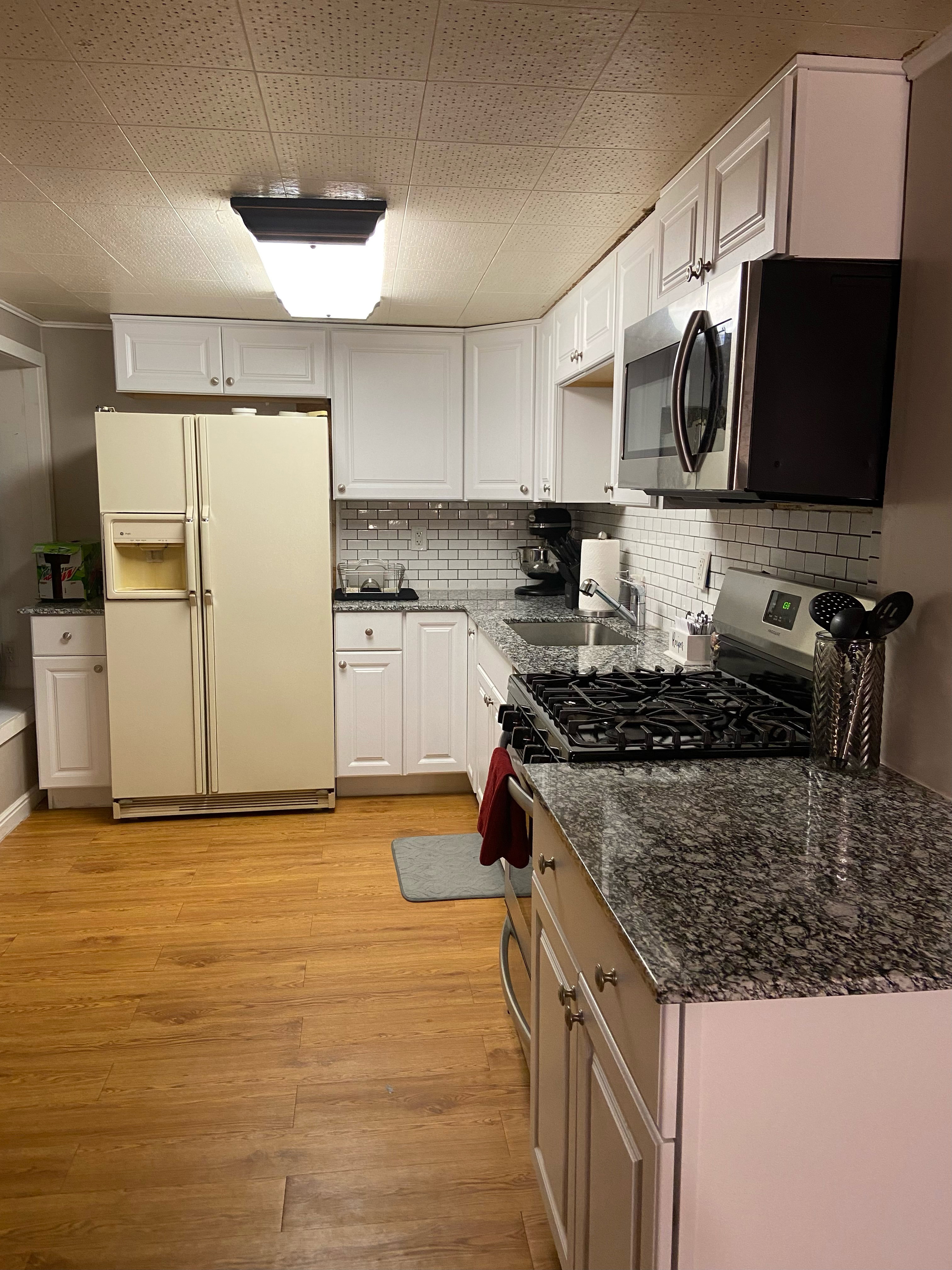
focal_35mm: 26
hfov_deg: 53.1
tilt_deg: -8.3
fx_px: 953
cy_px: 635
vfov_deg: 67.3
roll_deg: -1.2
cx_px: 476
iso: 160
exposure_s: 1/60
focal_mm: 4.25
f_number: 1.8
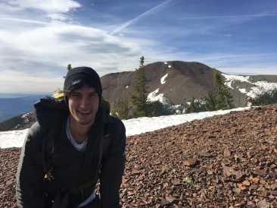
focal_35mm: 29
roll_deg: -2.1
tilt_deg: -2.5
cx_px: 138
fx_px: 232
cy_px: 104
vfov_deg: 48.2
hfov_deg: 61.7
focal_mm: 4.15
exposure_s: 1/1538
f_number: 2.2
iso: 25
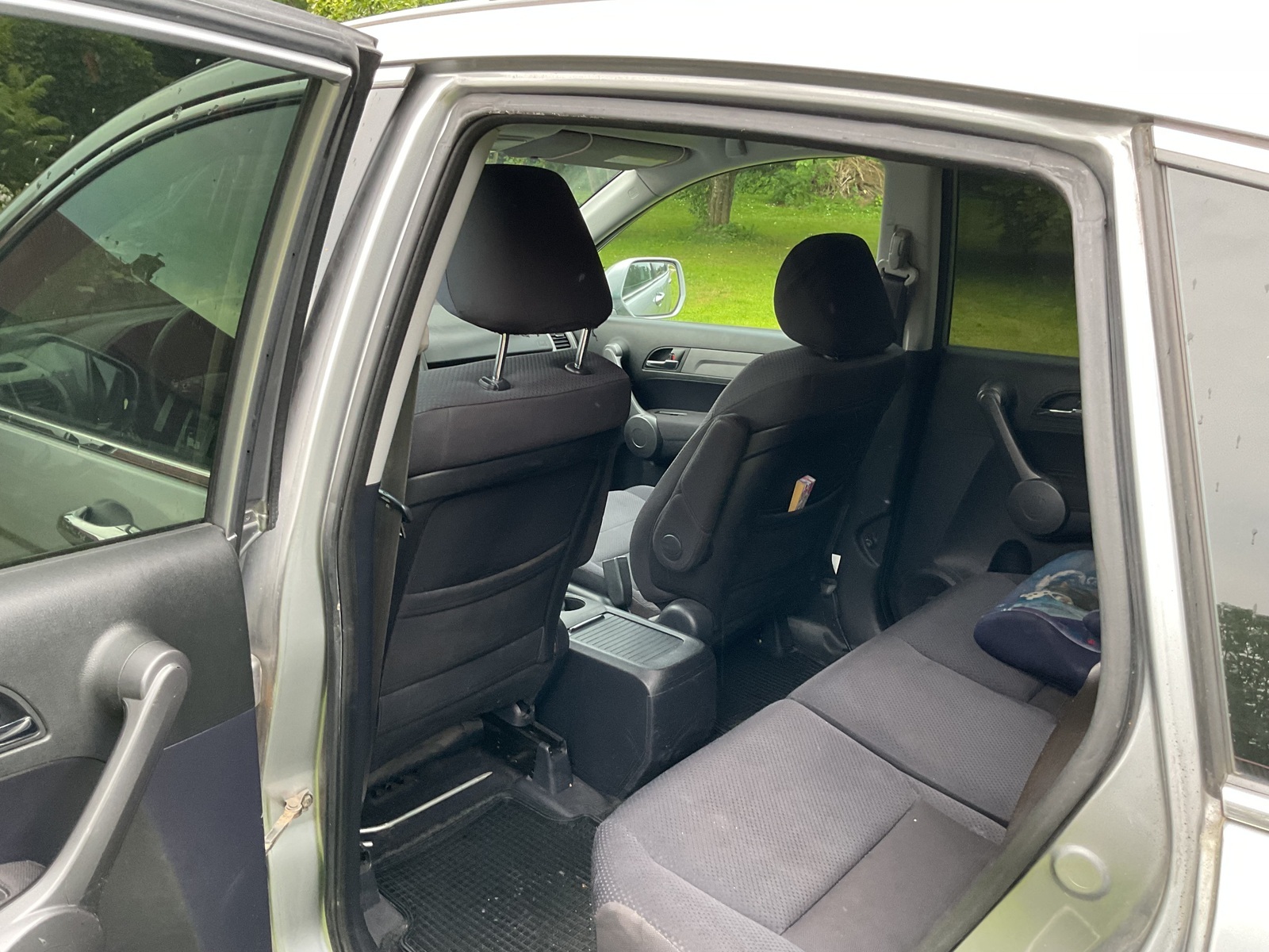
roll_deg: +0.3
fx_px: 1063
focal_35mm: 29
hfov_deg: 61.7
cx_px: 634
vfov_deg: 48.2
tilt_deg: -17.1
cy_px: 476
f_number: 1.8
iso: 100
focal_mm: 3
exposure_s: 1/60
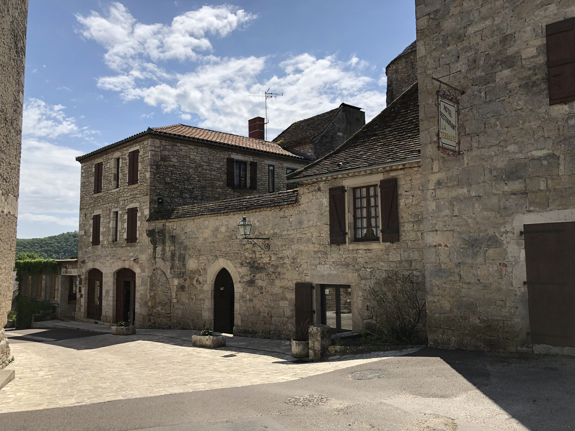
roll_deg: +1.0
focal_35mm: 28
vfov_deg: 49.7
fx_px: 465
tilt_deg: +6.5
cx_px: 288
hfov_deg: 63.4
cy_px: 216
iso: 20
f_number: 1.8
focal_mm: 4
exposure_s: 1/2825
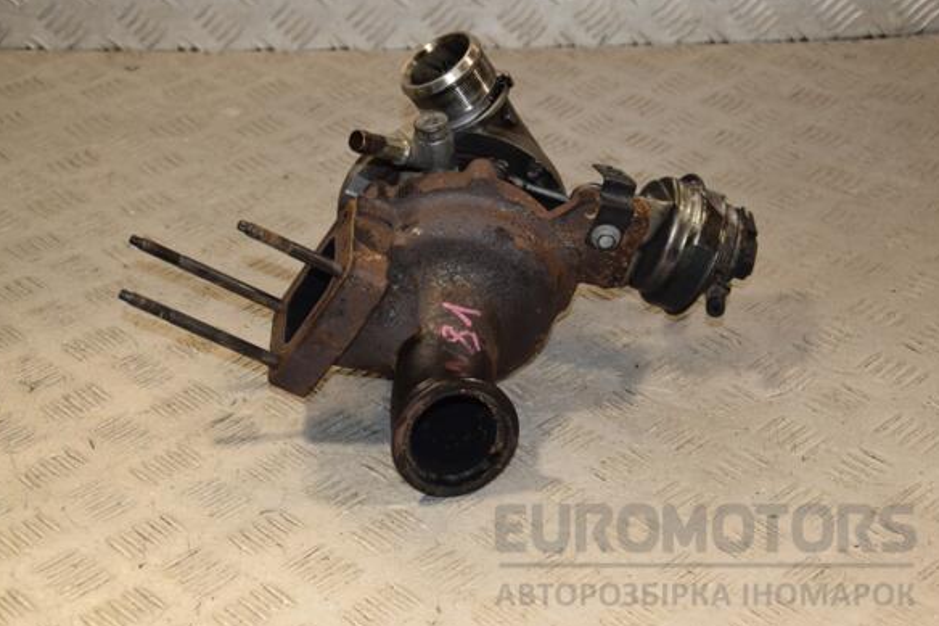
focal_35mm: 74
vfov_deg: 18.4
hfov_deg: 27.4
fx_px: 1930
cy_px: 314
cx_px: 465
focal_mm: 48
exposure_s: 1/200
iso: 800
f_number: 6.3
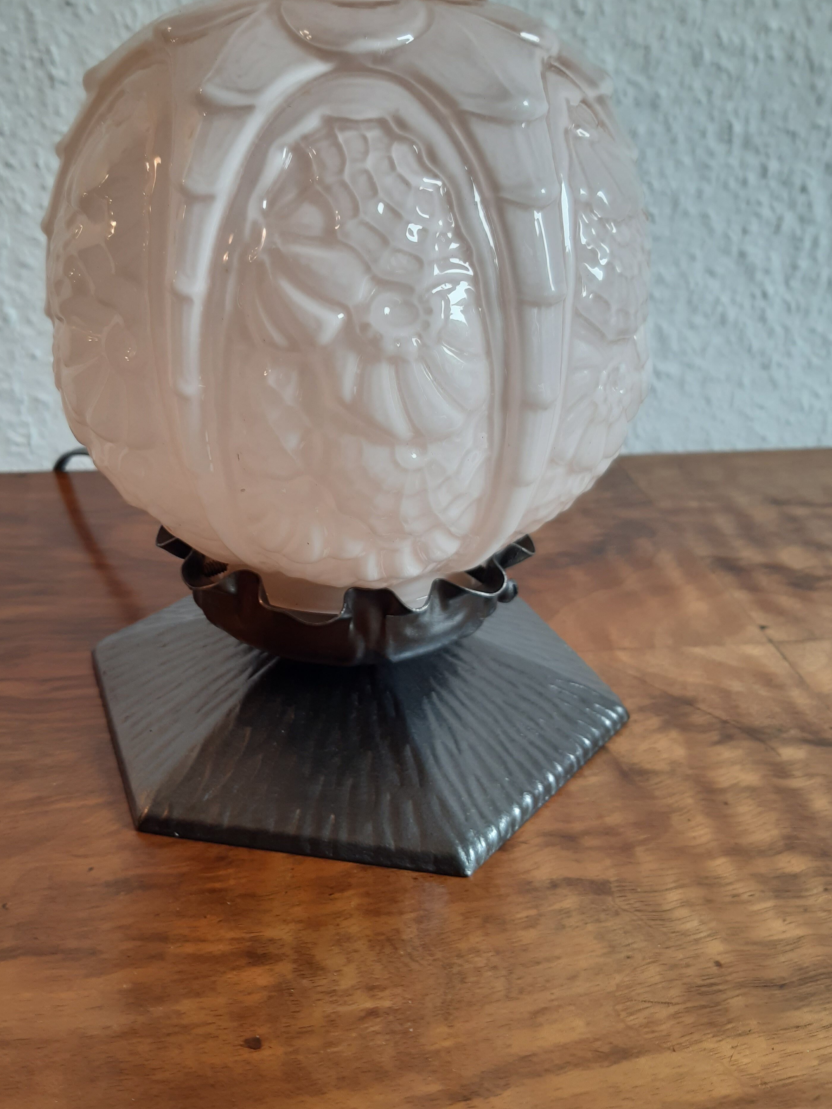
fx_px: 1025
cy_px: 456
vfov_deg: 56.5
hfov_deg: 44.1
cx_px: 366
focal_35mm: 32
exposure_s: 1/50
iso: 50
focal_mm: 3.92
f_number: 1.7
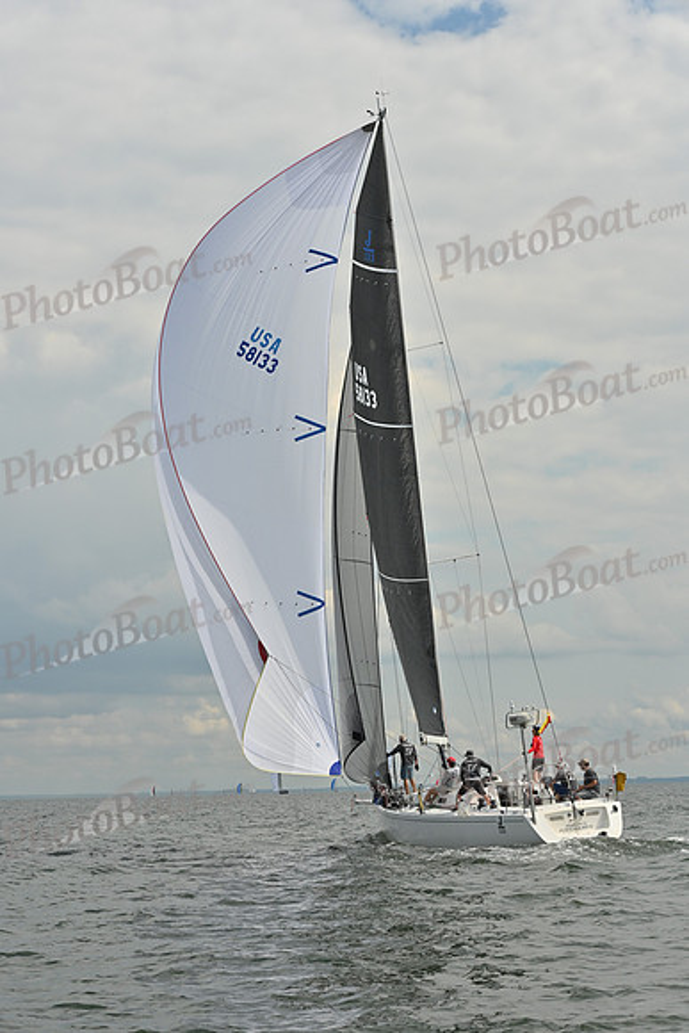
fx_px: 2008
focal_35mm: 70
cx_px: 344
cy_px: 516
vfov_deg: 28.8
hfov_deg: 19.5
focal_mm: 70
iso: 320
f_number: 8
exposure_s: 1/1600
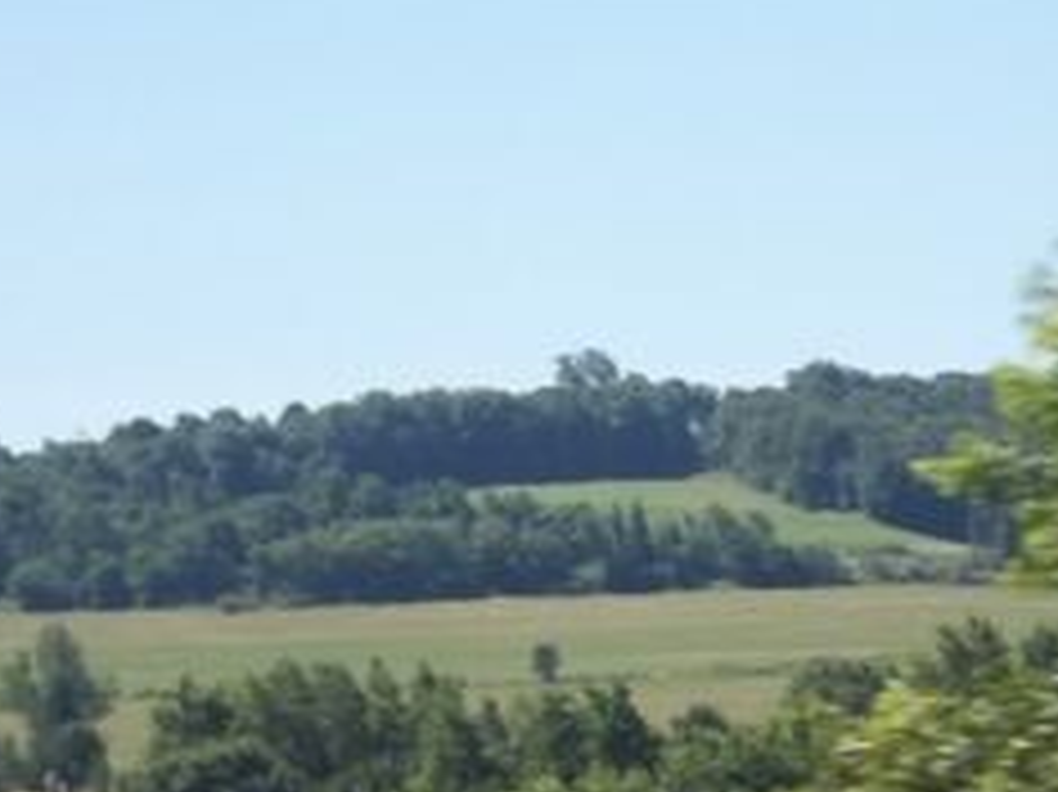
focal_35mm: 230
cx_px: 828
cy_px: 356
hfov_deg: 8.6
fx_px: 7026
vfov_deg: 6.5
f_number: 5.9
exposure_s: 1/250
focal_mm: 24.5
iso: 80
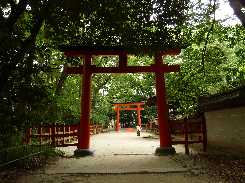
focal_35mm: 32
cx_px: 122
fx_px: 226
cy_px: 92
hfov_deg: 56.8
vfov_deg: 44.2
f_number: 3.5
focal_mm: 5.3
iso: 80
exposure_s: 1/20
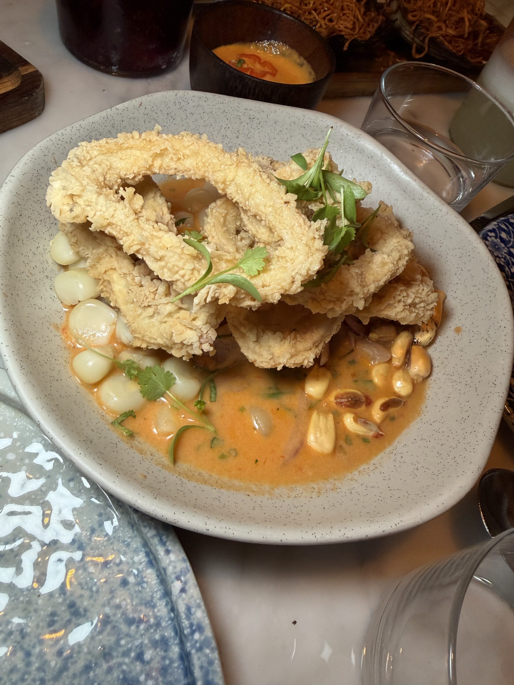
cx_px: 257
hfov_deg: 56.8
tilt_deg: -52.4
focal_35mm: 24
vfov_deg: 71.6
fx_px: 475
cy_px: 342
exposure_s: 1/60
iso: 160
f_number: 2.2
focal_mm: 2.22
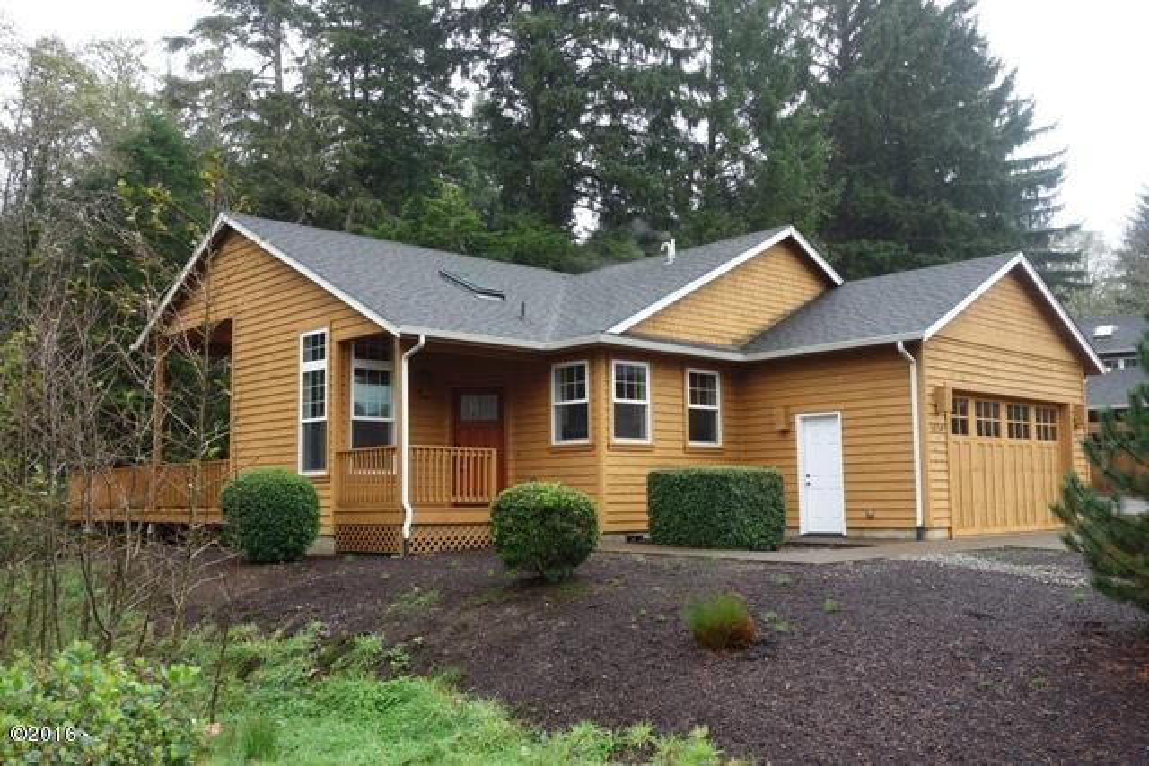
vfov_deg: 40.0
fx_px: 1053
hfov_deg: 57.2
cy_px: 383
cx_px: 574
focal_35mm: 33
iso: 125
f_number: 4.5
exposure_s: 1/100
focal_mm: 12.32
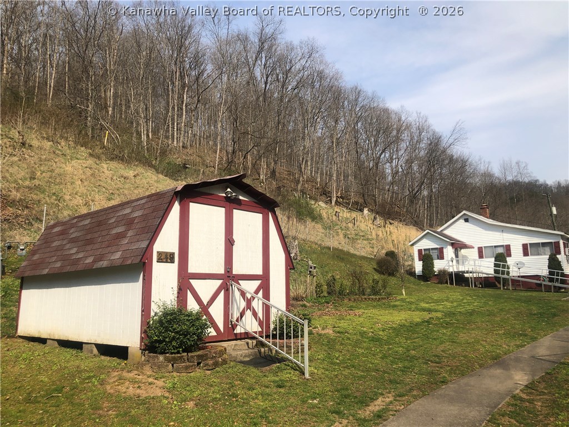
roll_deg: +0.8
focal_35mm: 28
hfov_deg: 63.4
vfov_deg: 49.7
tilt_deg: +10.7
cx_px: 284
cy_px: 214
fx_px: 460
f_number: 1.8
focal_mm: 3.99
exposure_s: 1/2183
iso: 20
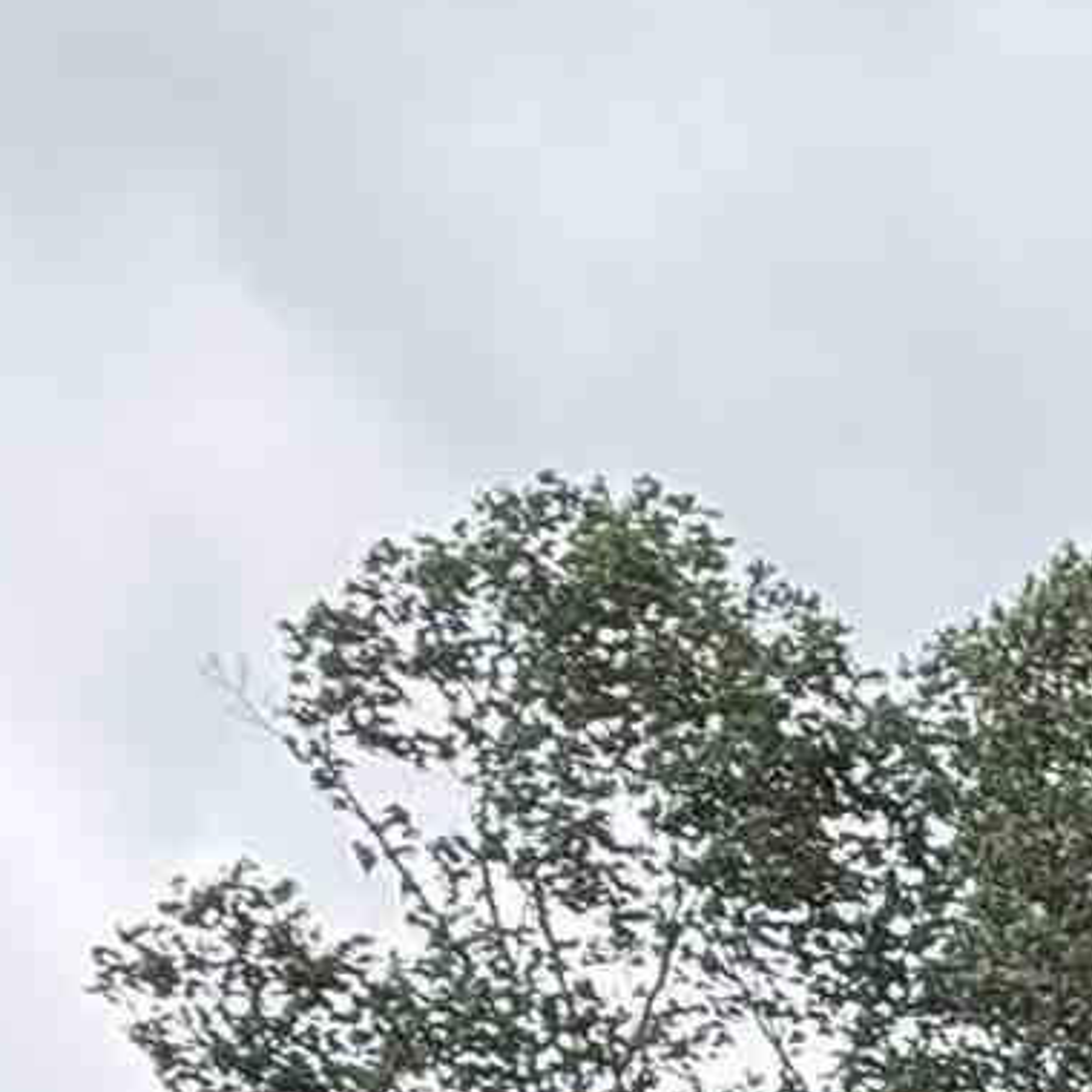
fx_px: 3569
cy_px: 2423
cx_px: 3138
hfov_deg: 11.5
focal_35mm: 100
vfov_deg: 13.7
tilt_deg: +11.5
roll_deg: -2.4
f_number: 2.2
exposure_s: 1/424
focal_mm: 2.22
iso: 64
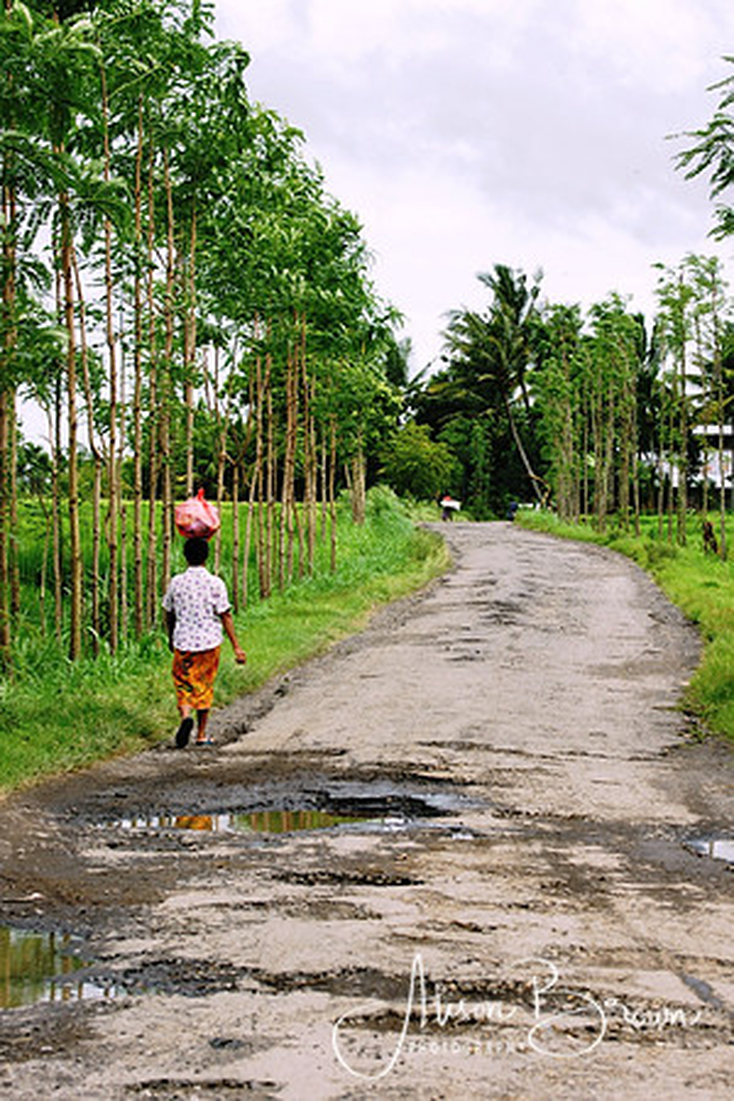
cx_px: 367
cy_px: 550
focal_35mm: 112
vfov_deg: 18.2
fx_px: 3440
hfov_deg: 12.2
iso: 200
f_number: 10
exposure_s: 1/160
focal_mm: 75
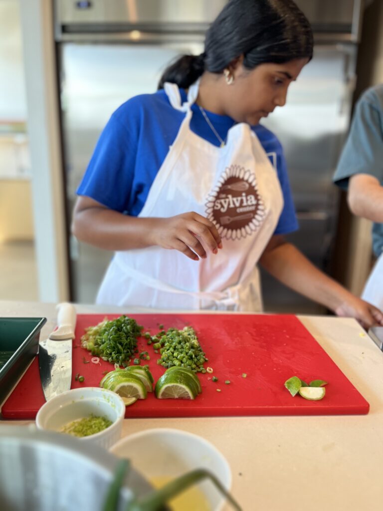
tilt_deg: -13.4
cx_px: 192
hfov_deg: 53.1
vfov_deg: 67.3
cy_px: 256
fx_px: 384
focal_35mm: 26
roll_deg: -1.0
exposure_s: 1/120
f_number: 1.6
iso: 64
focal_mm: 5.1
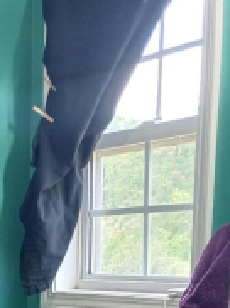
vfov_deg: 18.2
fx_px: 879
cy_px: 422
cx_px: -183
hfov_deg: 13.4
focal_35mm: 99
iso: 200
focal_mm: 4
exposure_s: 1/40
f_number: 1.8
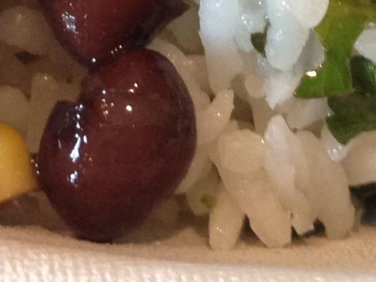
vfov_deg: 6.8
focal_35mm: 200
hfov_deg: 9.9
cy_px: -495
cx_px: 124
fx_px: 2172
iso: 125
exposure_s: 1/20
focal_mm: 4.28
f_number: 2.4
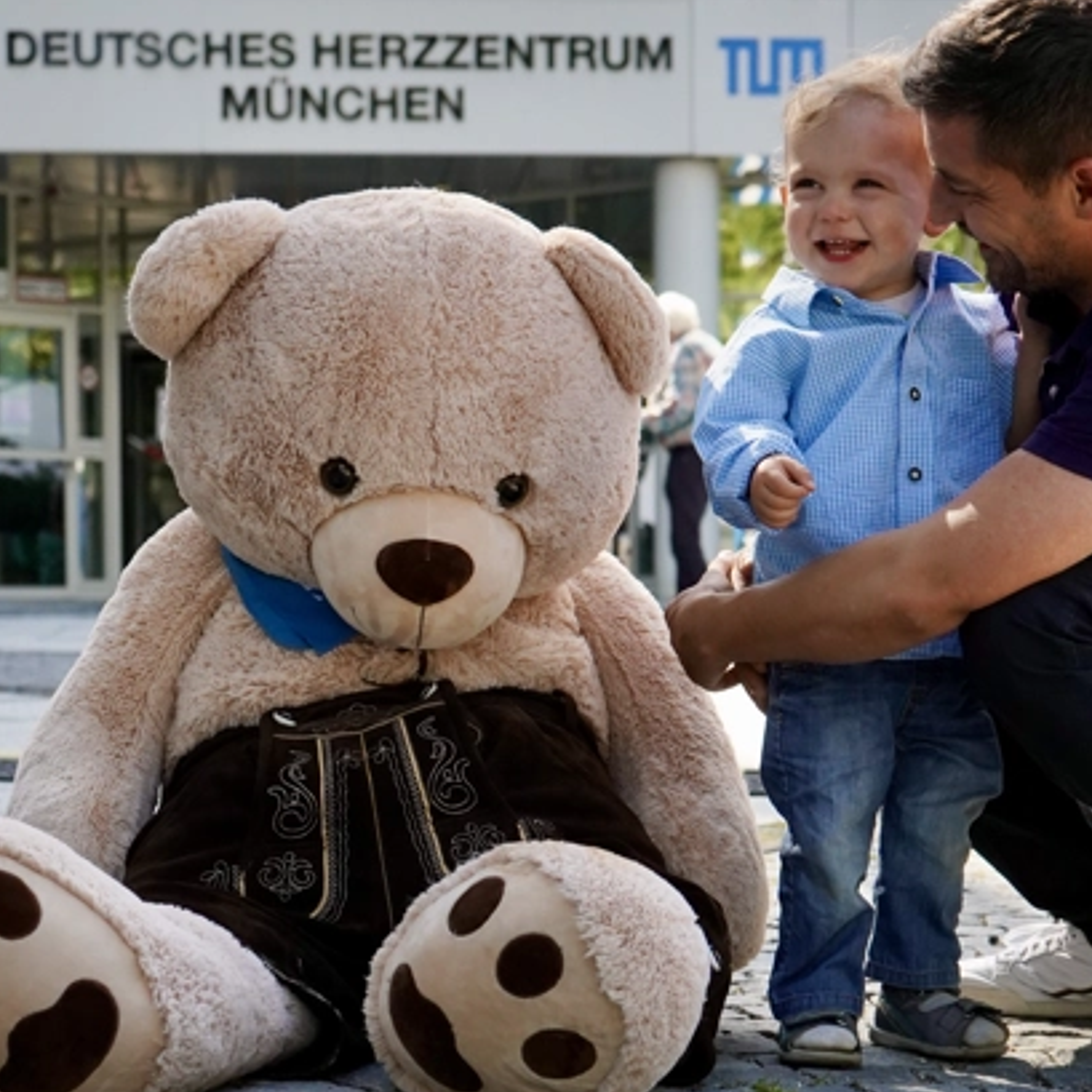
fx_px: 2177
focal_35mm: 61
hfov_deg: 28.1
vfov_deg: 28.2
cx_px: 585
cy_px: 550
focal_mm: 47
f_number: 5
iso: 2000
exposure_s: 1/3200
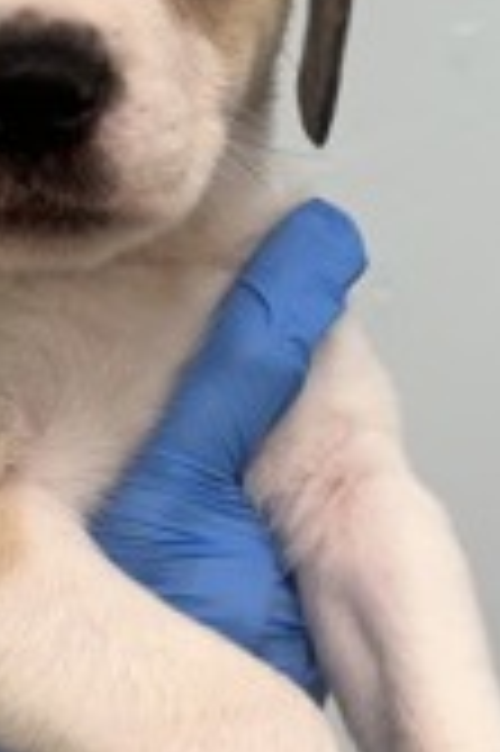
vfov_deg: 29.4
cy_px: 230
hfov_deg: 19.9
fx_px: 1420
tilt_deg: -9.7
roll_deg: -2.1
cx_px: 151
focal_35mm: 68
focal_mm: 5.1
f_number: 1.6
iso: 125
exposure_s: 1/120
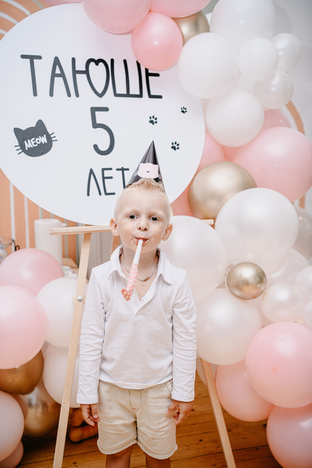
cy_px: 234
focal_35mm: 48
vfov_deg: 41.1
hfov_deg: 28.1
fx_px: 624
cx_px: 156
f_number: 3.2
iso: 125
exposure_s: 1/160
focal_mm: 48
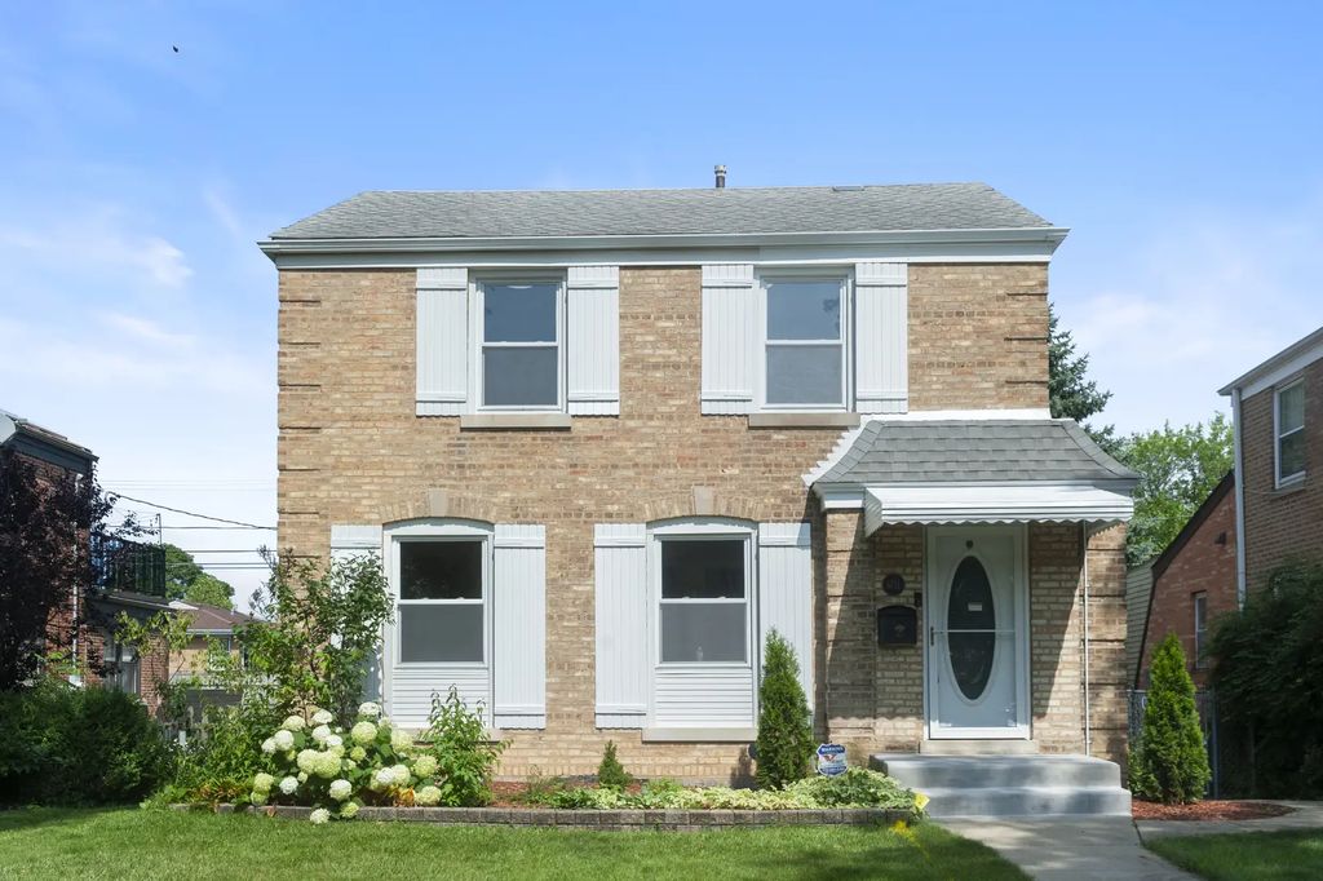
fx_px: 1176
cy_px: 440
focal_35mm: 32
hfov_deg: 58.7
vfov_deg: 41.1
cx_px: 662
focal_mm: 32
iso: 400
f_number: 8
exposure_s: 1/1250
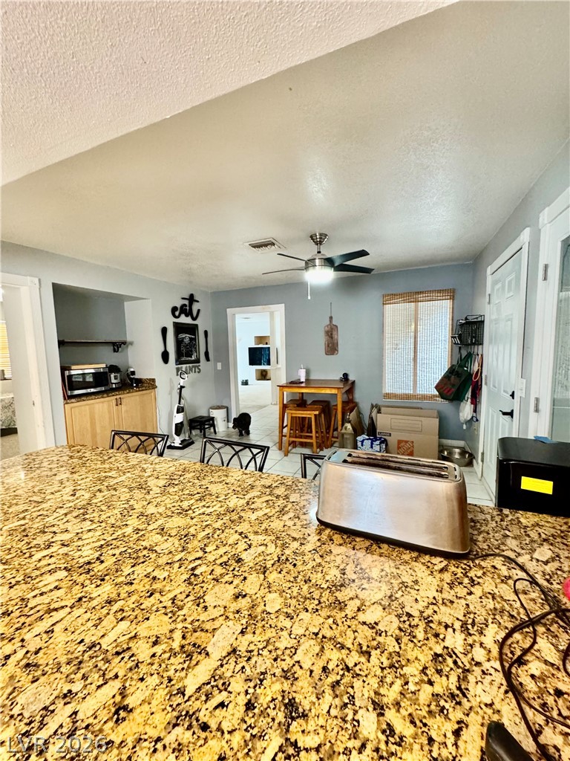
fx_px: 307
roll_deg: +1.2
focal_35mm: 14
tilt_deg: -4.8
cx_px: 285
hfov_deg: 85.7
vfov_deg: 102.1
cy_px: 380
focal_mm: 2.22
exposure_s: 1/60
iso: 640
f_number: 2.2
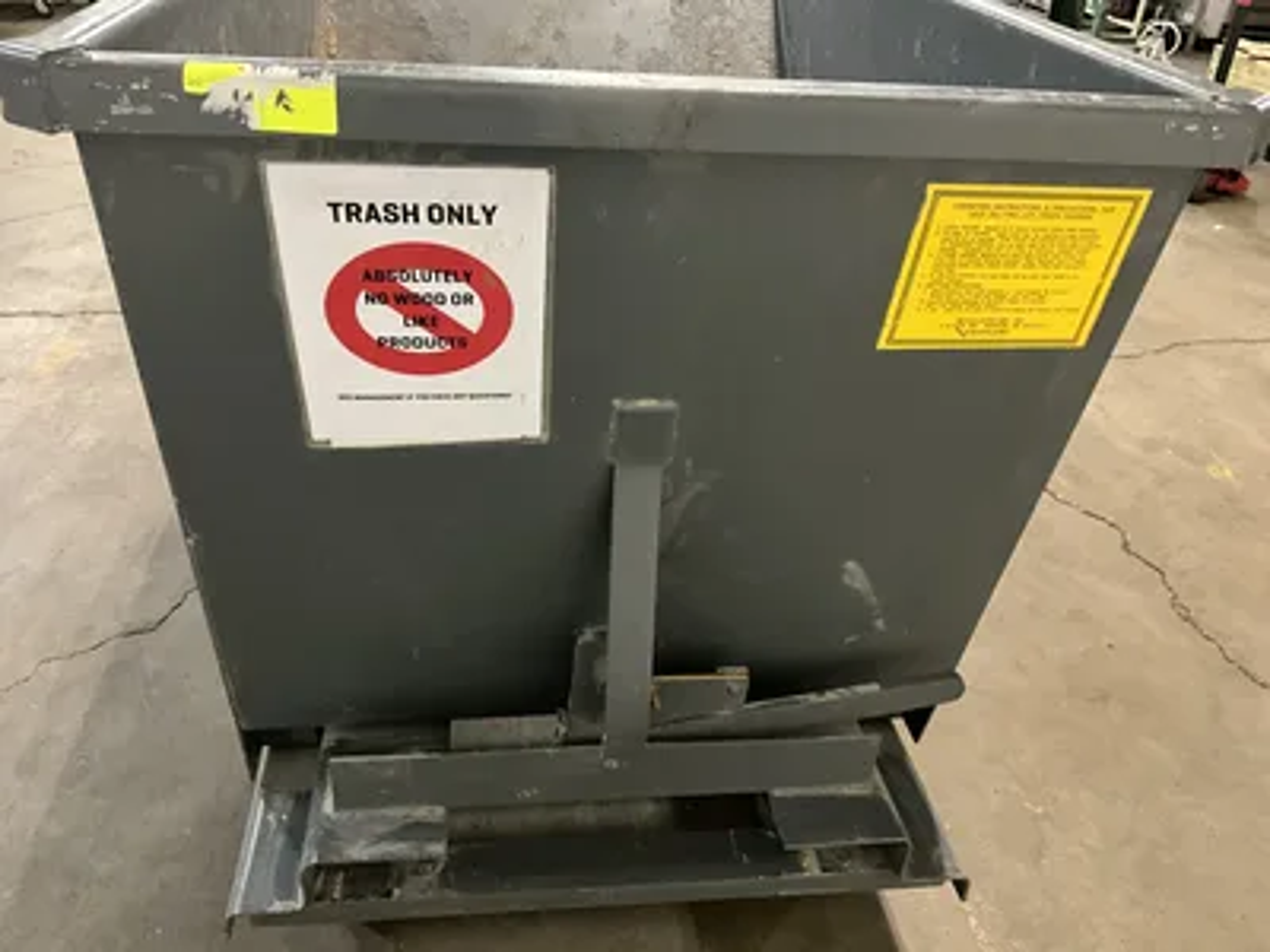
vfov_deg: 48.2
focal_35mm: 29
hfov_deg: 61.7
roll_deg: -4.7
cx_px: 635
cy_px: 476
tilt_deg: -31.4
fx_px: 1064
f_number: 1.8
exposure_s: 1/30
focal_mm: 3
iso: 500
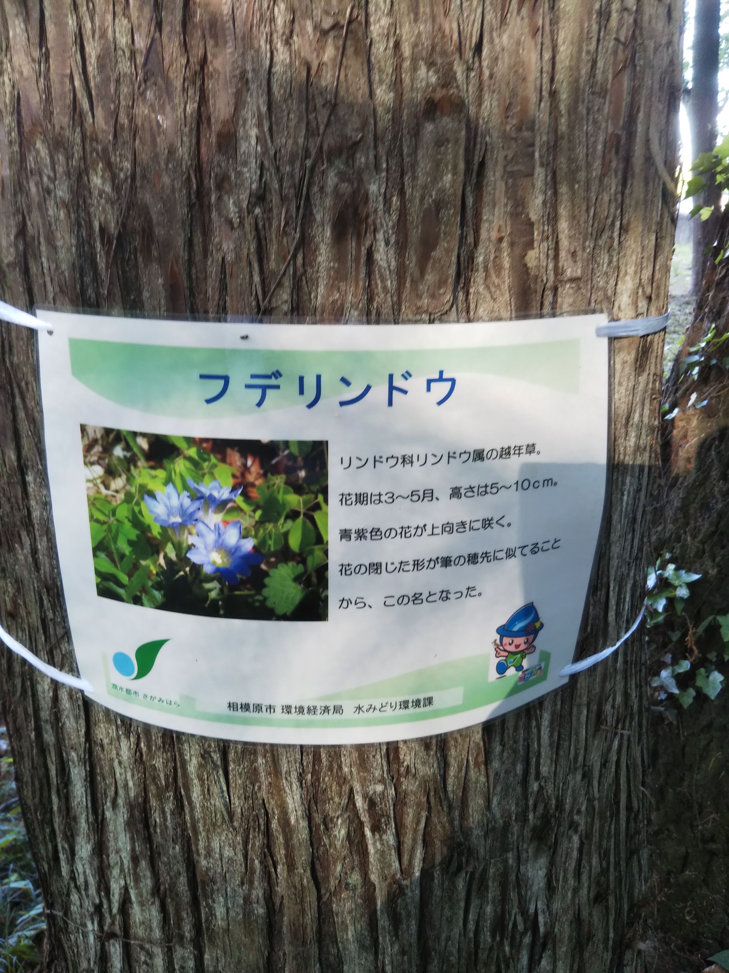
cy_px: 486
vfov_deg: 60.0
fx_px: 842
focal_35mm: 30
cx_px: 364
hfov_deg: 46.8
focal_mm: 4
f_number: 2.2
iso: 40
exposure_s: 1/30
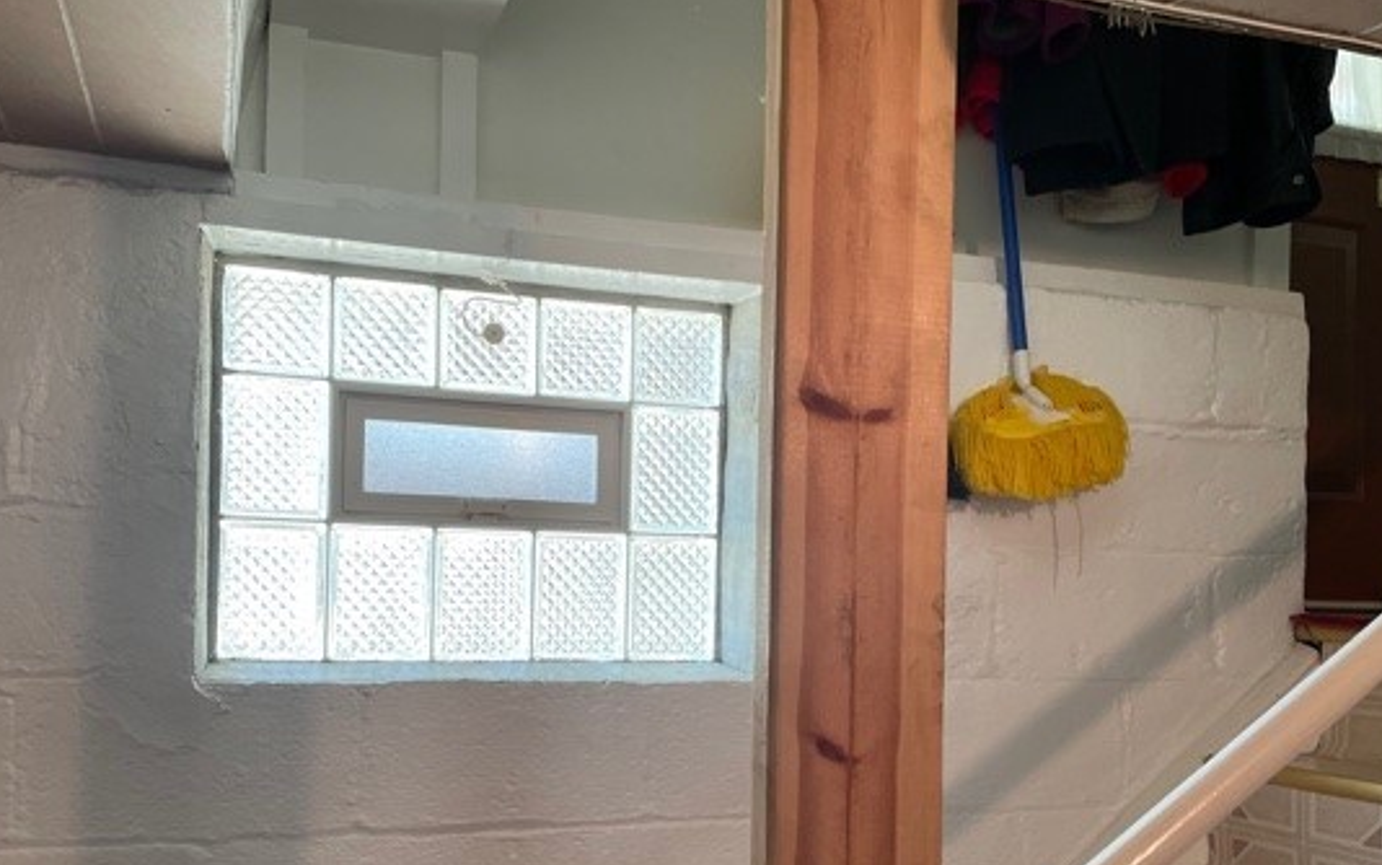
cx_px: 626
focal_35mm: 33
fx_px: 1243
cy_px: 606
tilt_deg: -0.7
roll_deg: -0.5
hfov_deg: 58.0
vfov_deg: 37.7
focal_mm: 4.2
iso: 80
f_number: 1.6
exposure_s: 1/120
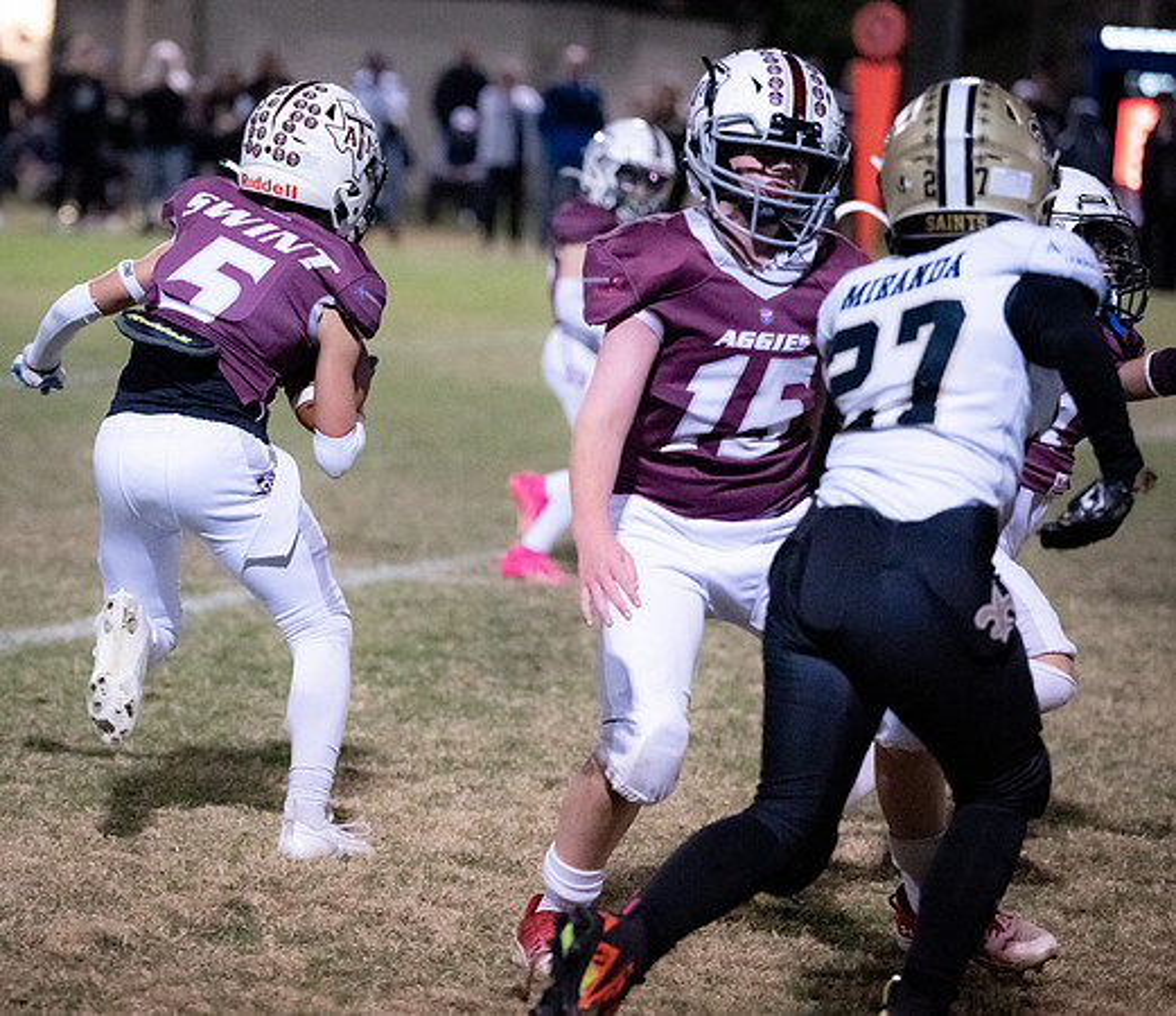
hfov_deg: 10.9
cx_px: 257
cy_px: 489
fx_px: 6127
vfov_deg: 9.5
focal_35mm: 171
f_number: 2.8
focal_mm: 116
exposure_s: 1/1000
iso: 12800
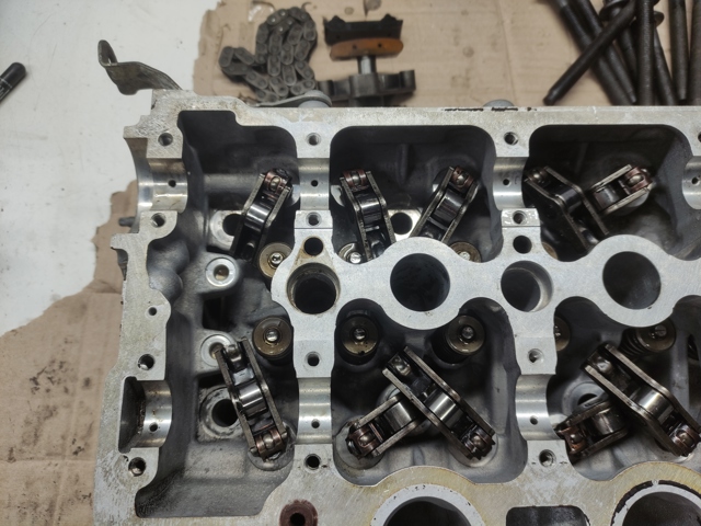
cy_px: 263
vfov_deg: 54.9
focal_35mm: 25
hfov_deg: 69.4
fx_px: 506
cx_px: 350
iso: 100
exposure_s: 1/103
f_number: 1.89
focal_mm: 5.43
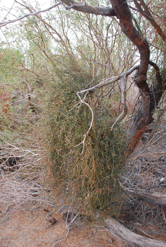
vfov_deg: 53.1
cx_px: 83
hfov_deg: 37.0
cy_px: 124
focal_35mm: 36
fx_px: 248
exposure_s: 1/160
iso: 400
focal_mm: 24
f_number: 6.3
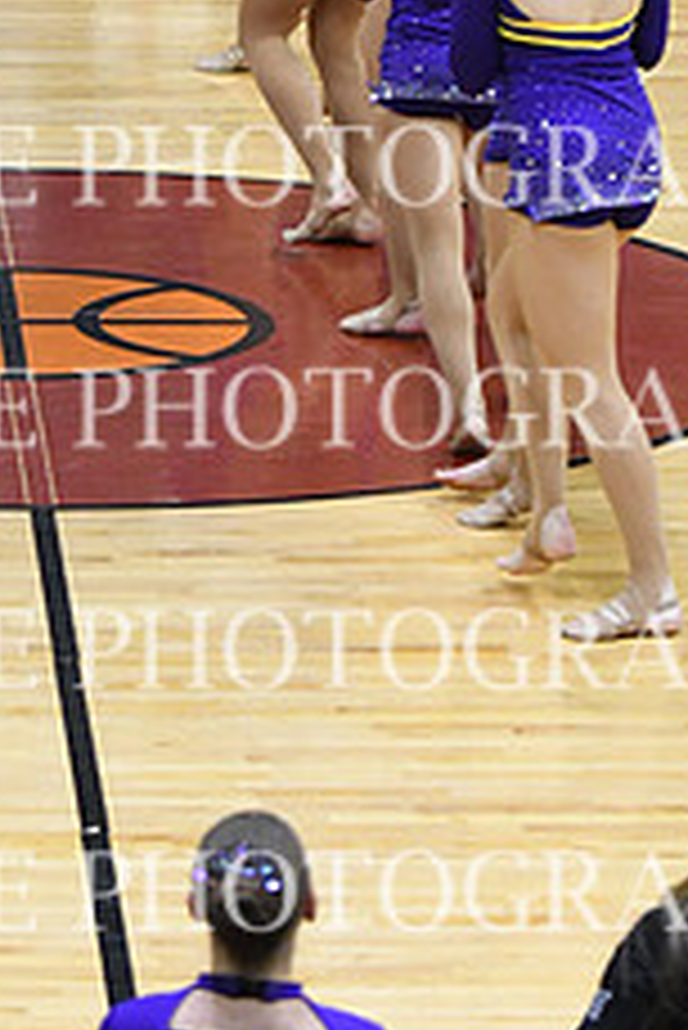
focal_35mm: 266
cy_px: 45
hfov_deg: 5.2
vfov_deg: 7.7
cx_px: 43
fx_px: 7613
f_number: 2.8
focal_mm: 70
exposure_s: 1/400
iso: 3200
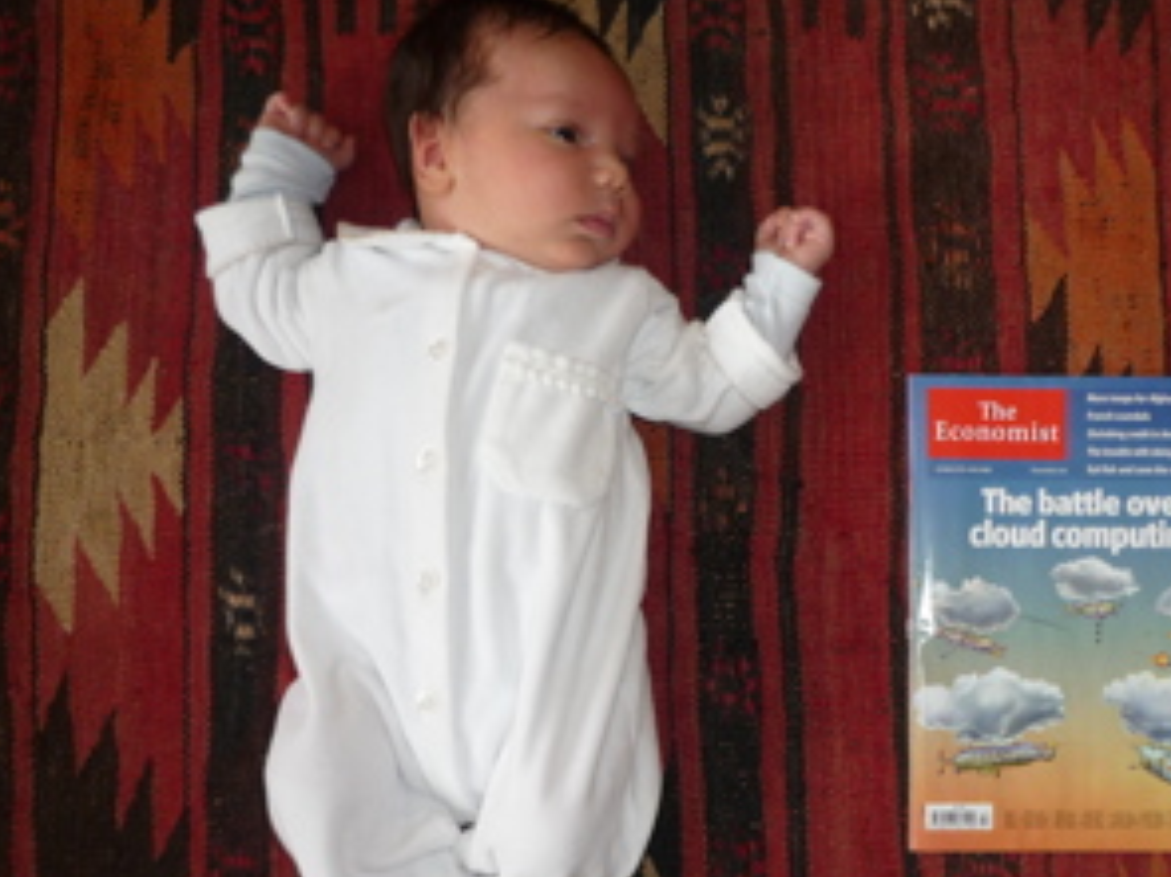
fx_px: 1217
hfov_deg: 50.2
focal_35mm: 36
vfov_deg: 39.4
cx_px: 804
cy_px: 552
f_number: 2.8
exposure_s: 1/30
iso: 100
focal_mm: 4.4
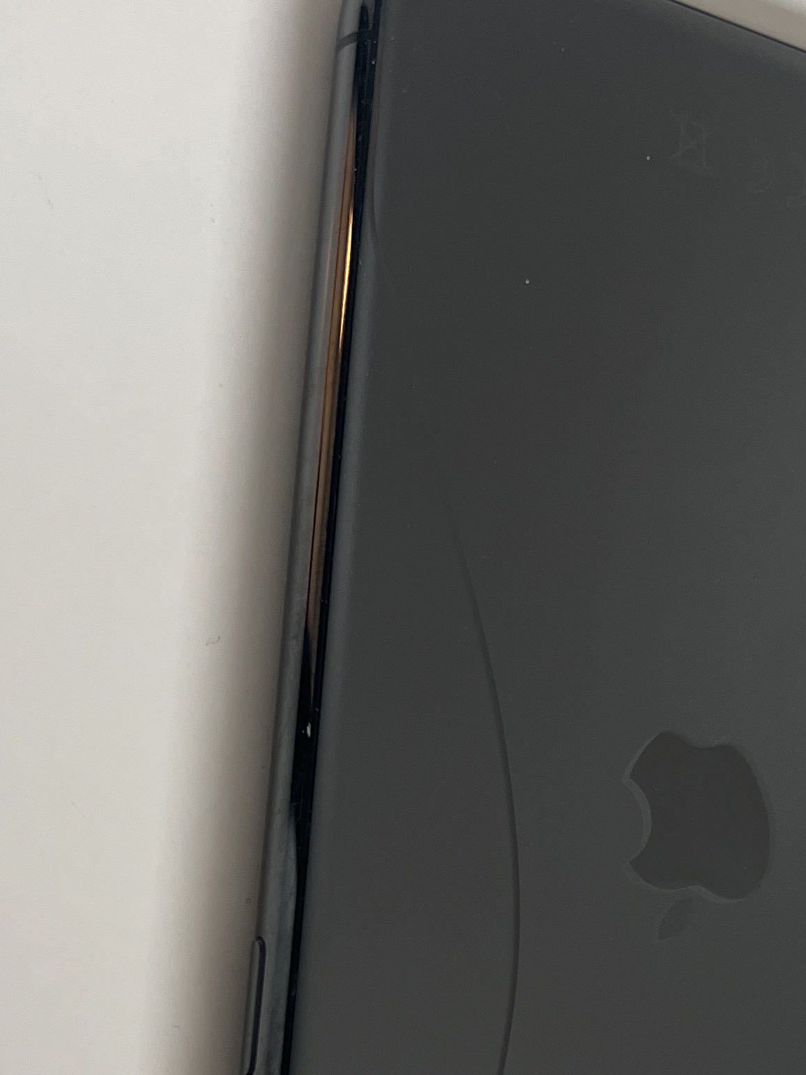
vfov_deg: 27.6
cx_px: 608
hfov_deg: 21.4
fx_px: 2112
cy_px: 963
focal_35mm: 68
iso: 125
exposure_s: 1/121
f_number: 1.5
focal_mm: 5.7
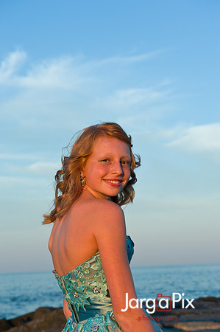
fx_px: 643
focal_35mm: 70
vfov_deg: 28.9
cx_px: 110
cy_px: 166
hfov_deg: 19.4
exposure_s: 1/125
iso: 200
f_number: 9
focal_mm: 70
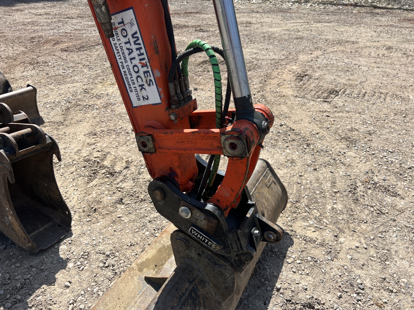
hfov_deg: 67.3
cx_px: 207
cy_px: 155
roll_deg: -0.9
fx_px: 311
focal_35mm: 26
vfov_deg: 53.1
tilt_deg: -30.0
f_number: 1.5
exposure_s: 1/3460
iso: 50
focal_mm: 5.7
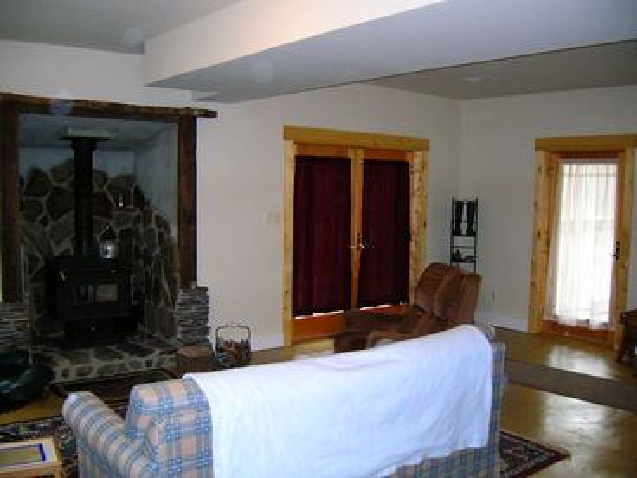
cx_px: 318
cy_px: 239
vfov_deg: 41.8
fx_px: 626
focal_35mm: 34
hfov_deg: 54.0
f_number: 2.9
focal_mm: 5.7
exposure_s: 1/60.1
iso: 195
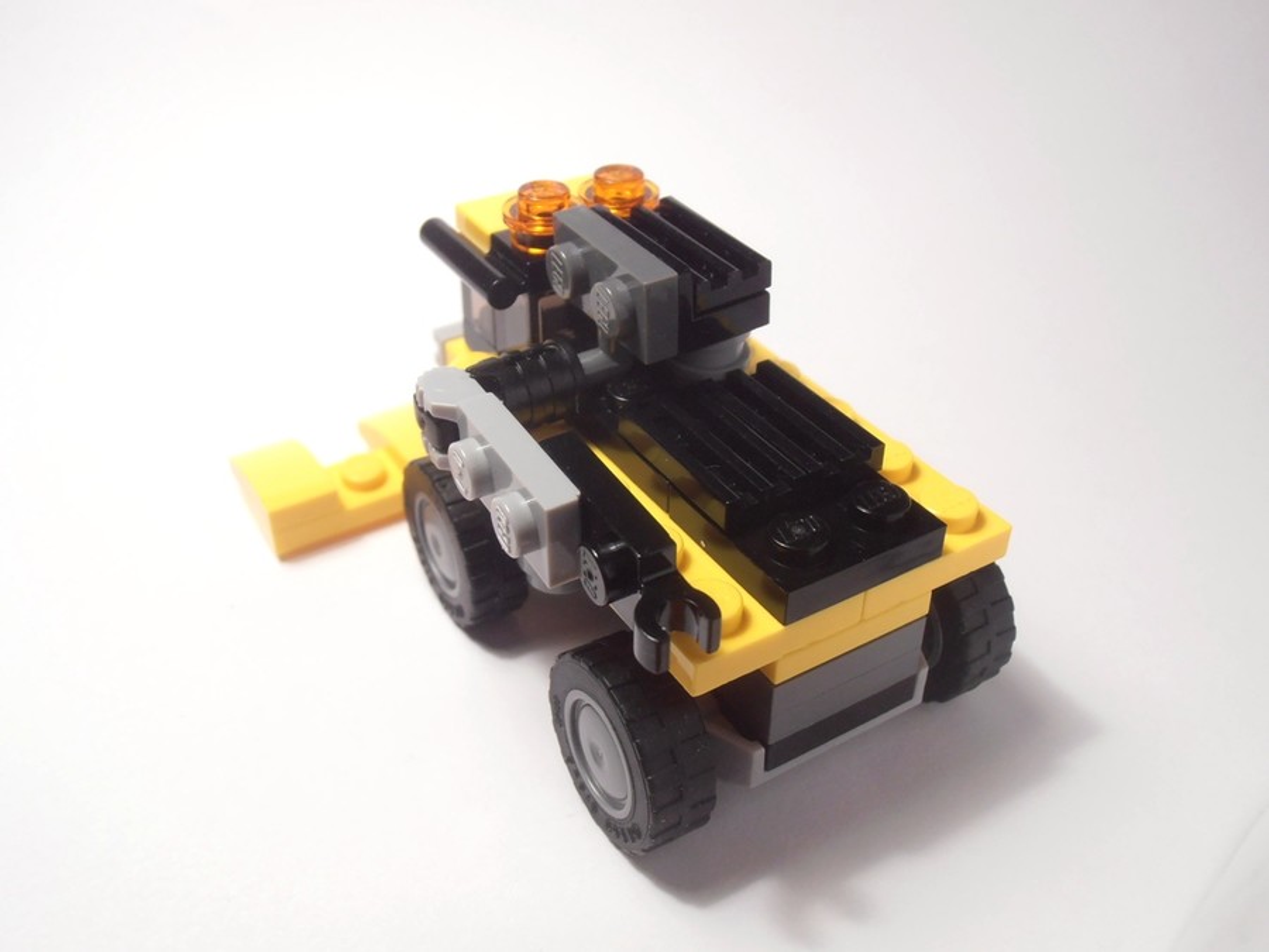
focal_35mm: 37
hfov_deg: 50.1
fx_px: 1356
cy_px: 476
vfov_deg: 38.7
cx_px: 634
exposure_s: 1/40
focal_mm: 6.61
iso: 80
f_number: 3.9
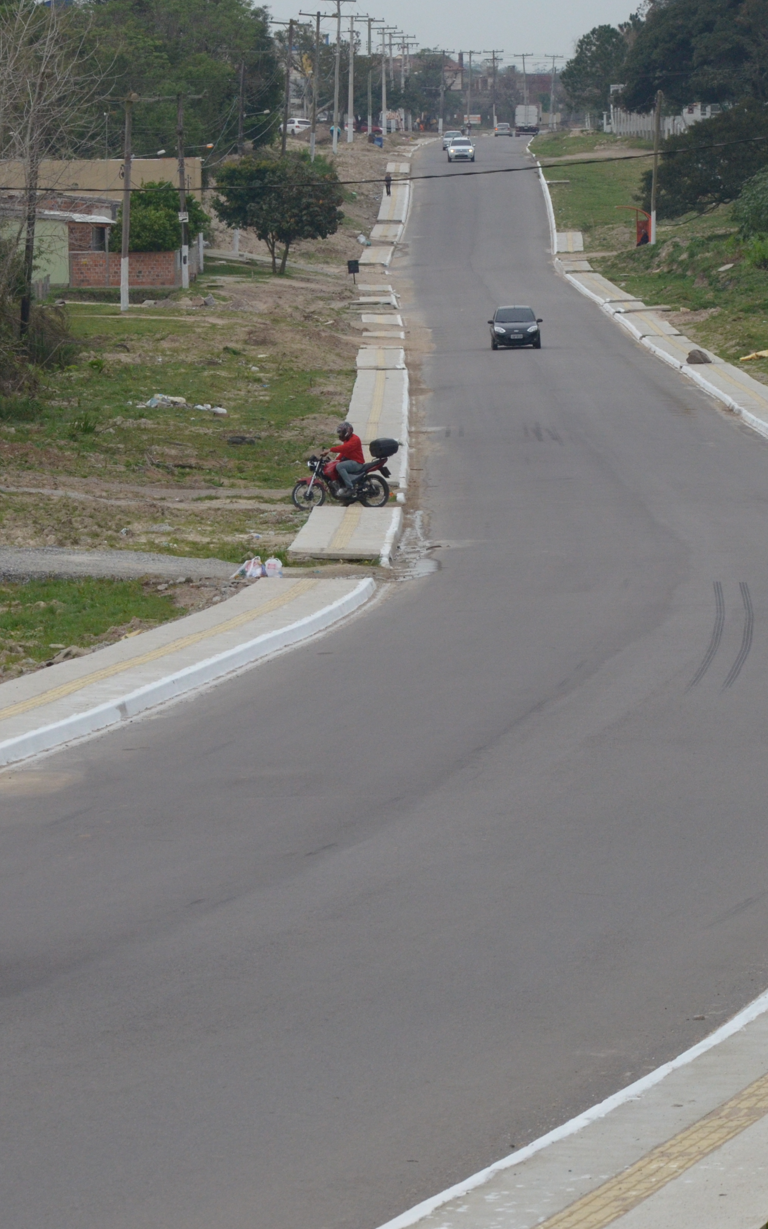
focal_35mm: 197
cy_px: 617
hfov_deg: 6.7
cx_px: 339
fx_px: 6590
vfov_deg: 10.7
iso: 1000
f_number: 9
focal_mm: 85
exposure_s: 1/1250
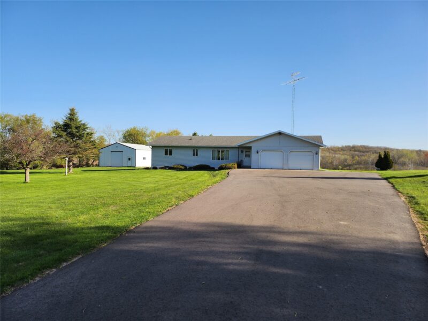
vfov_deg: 56.8
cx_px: 214
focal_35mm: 24
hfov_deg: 71.6
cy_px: 160
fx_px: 297
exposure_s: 1/1978
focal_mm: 5
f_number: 1.8
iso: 50
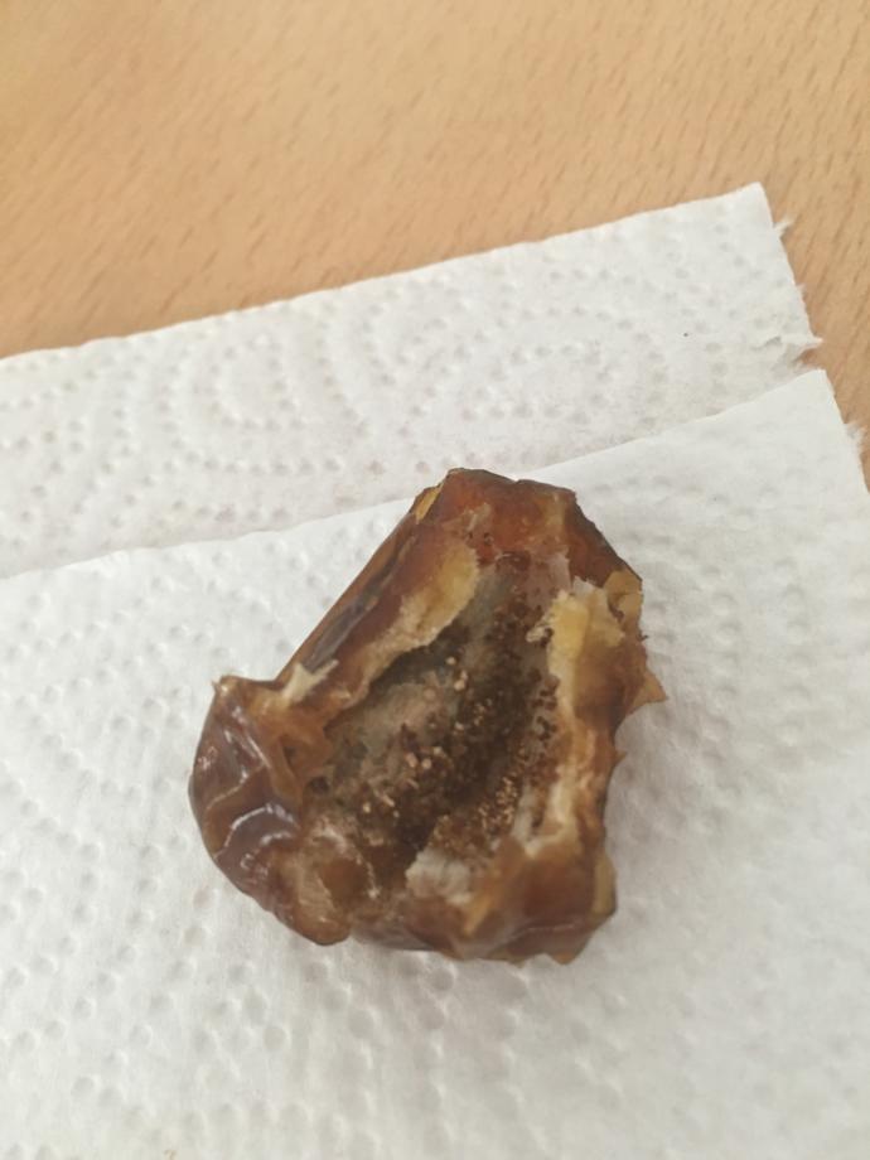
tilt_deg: -57.5
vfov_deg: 61.7
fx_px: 972
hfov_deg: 48.2
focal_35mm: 29
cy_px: 580
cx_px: 435
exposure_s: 1/33
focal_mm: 4.15
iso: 200
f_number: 2.2
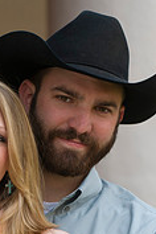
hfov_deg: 3.1
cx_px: -26
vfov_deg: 4.6
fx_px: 2879
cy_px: 222
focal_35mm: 443
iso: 250
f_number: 4.5
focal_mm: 135
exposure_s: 1/200
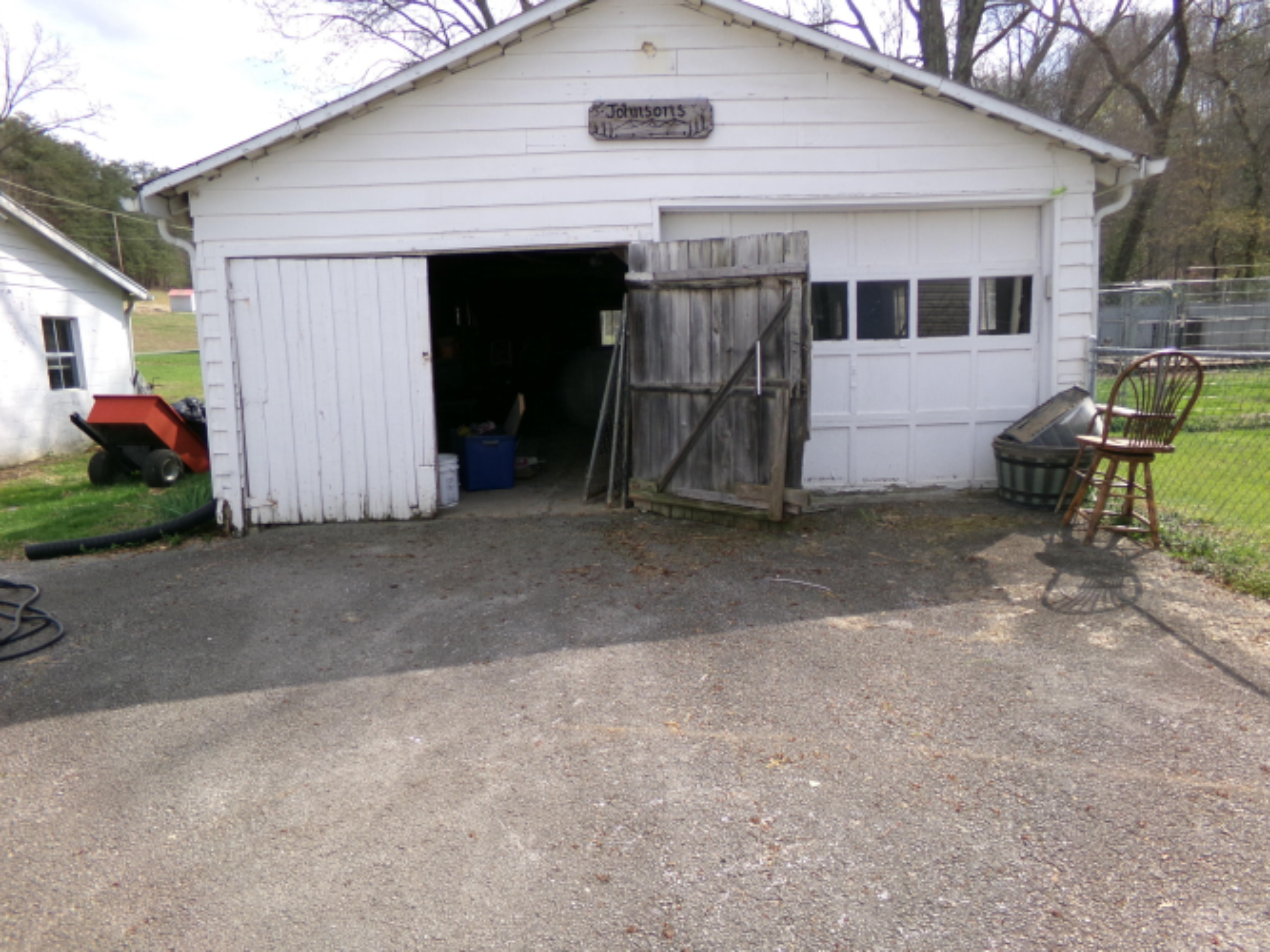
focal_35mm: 24
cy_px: 476
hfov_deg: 71.6
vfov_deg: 56.8
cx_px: 635
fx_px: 880
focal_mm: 4.3
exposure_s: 1/550
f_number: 3.7
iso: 100
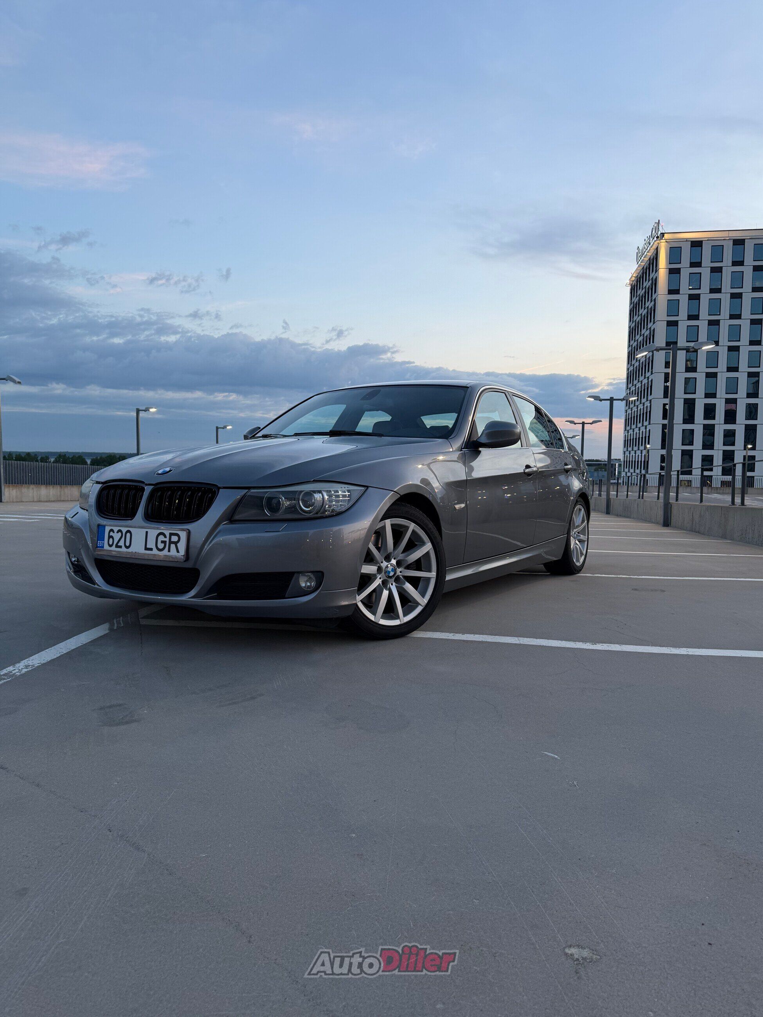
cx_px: 382
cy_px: 508
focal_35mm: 24
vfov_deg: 71.6
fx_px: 705
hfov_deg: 56.8
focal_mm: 6.76
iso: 80
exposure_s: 1/100
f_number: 1.78
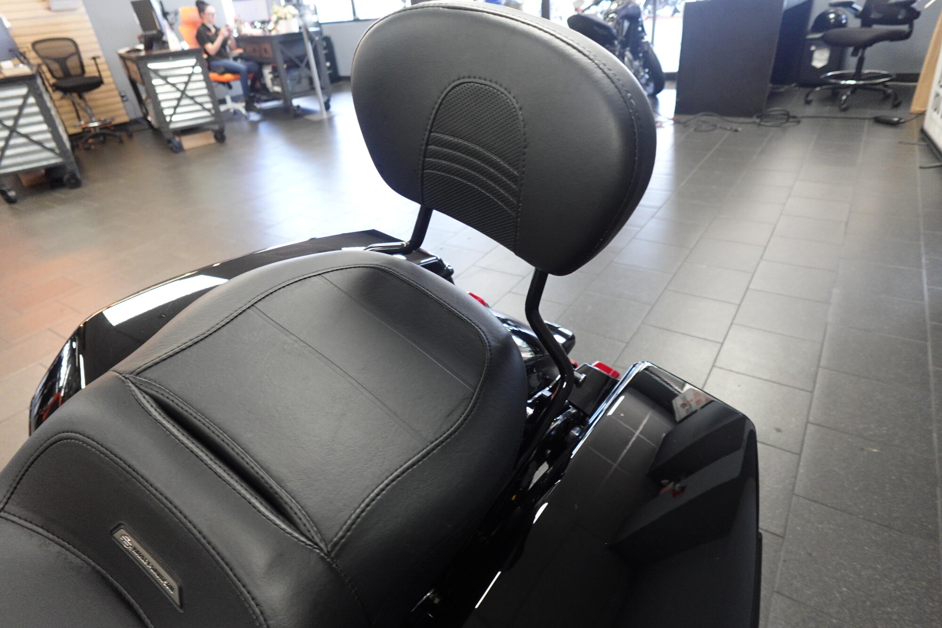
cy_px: 314
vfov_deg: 61.9
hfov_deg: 84.0
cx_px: 471
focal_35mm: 20
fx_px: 523
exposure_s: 1/80
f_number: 2
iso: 800
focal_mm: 7.6
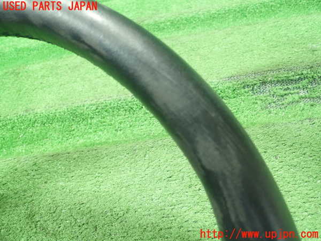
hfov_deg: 60.0
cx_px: 160
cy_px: 120
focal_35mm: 30
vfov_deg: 46.8
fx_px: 278
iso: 800
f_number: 2.3
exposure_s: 1/100
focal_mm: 5.5
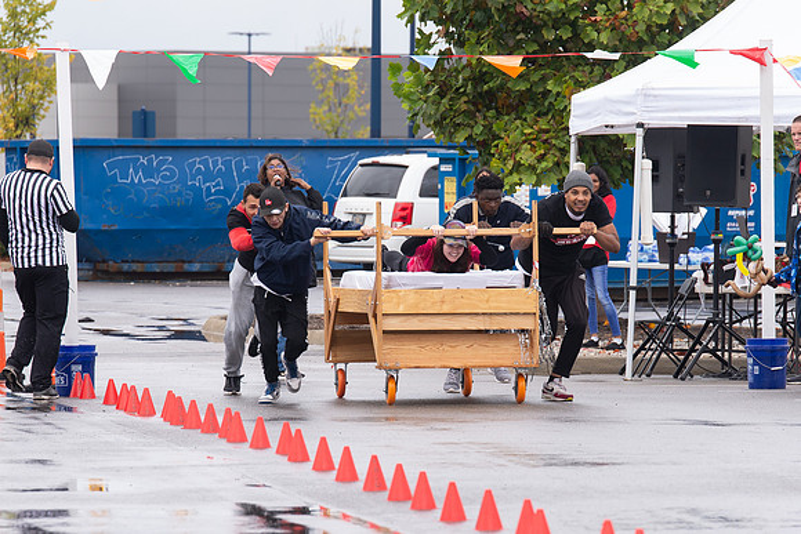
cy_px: 373
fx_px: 7500
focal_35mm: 337
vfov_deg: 4.1
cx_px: 426
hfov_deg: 6.1
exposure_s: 1/400
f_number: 6.3
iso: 400
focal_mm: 200
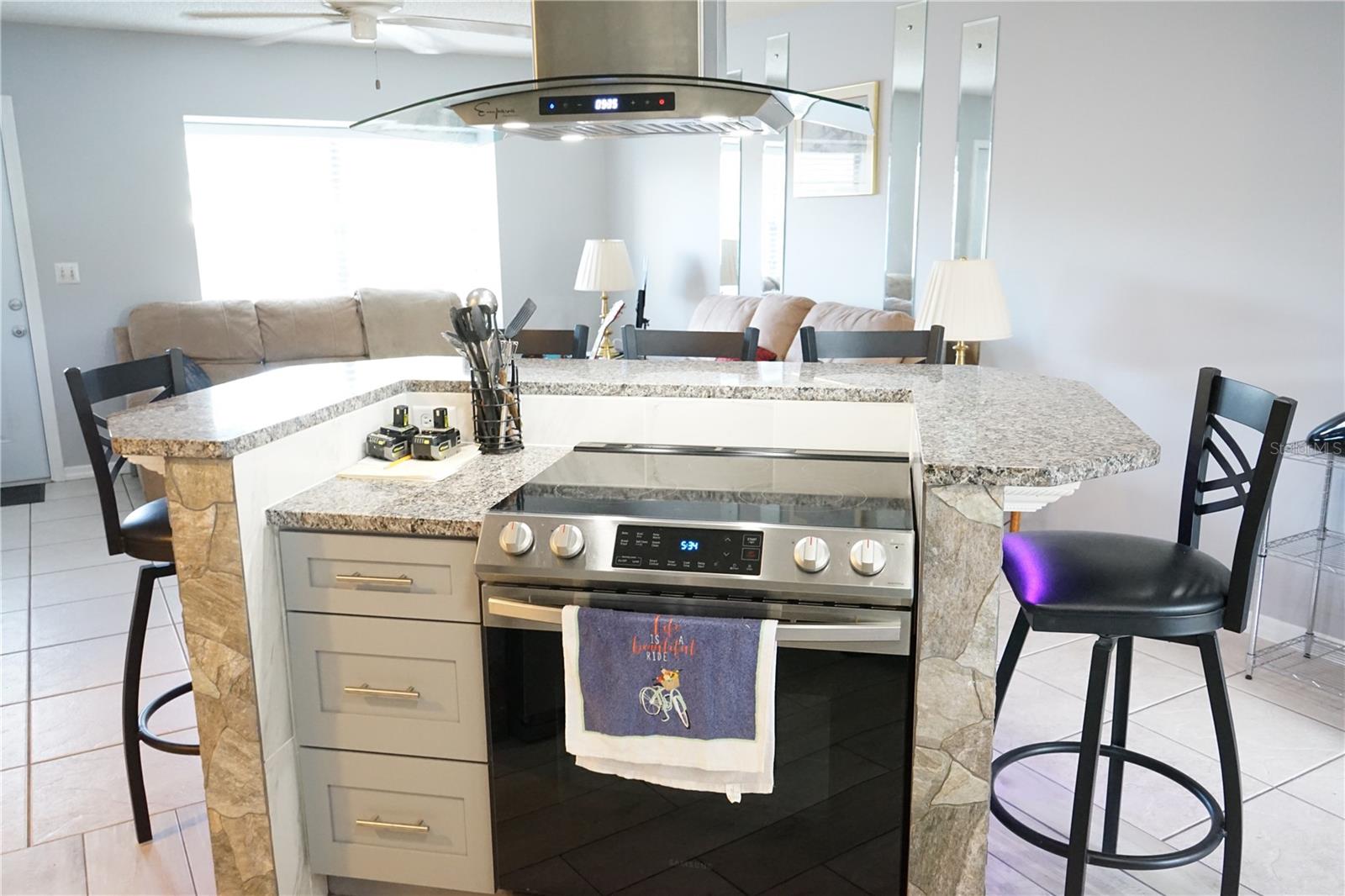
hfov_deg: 65.5
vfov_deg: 46.4
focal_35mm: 28
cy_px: 448
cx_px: 672
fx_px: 1046
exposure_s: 1/60
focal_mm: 28
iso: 6400
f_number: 6.3
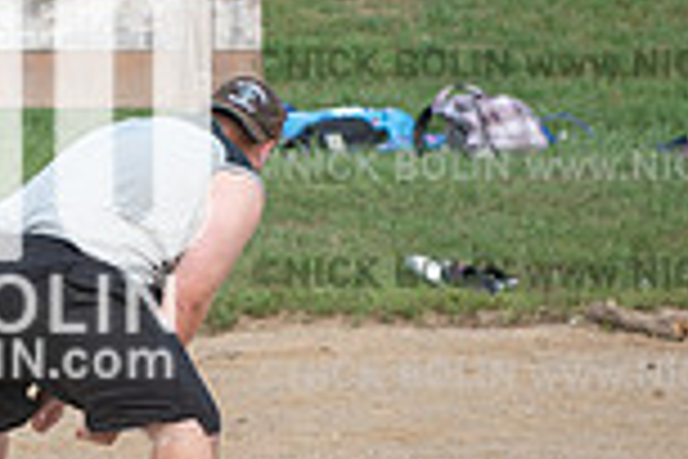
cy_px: 169
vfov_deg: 5.2
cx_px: -108
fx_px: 5064
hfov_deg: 7.7
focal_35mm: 265
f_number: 3.2
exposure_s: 1/320
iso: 160
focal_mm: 70
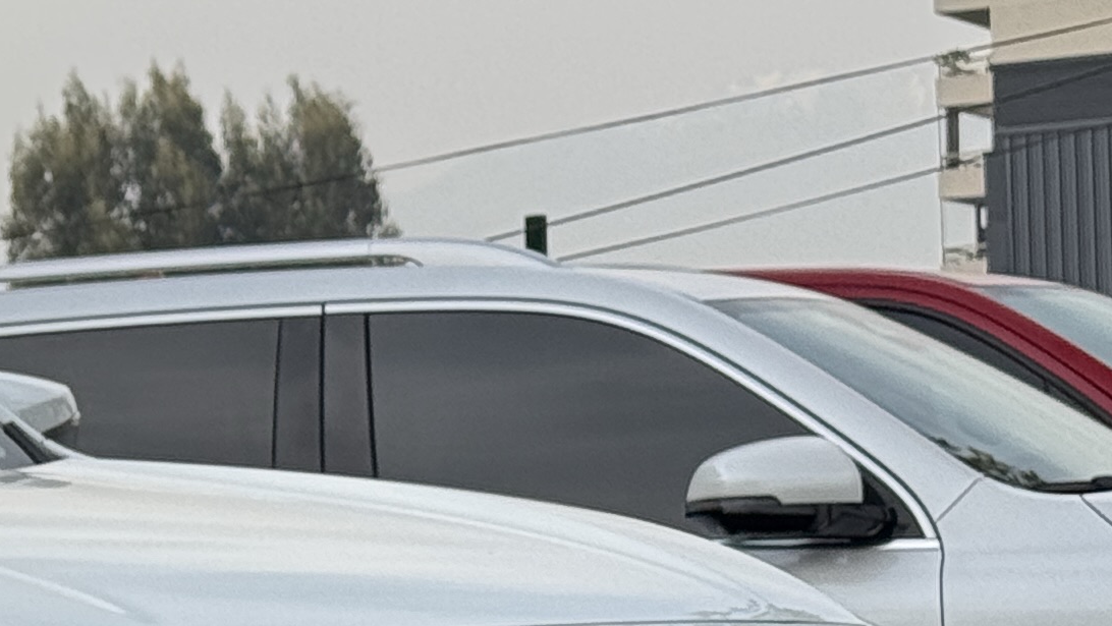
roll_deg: +2.5
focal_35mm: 193
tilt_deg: -0.8
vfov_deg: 6.2
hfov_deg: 10.6
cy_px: 912
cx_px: -721
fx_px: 5692
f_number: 1.78
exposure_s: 1/2331
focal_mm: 6.76
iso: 64
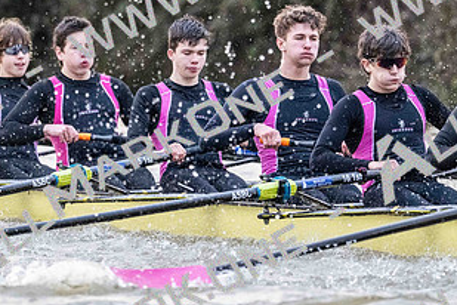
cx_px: 250
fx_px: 9533
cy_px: 64
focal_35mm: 751
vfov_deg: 1.8
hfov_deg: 2.7
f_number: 4.5
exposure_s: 1/1600
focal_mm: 400
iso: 10000
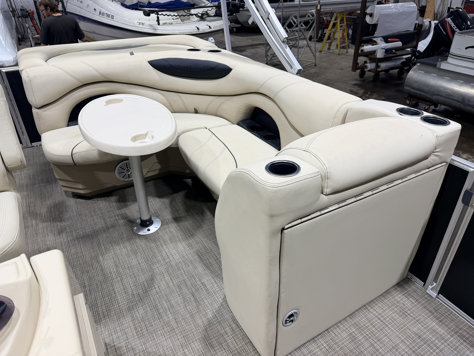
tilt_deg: -31.9
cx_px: 237
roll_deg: -0.3
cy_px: 178
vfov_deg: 56.8
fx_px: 329
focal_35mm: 24
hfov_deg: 71.6
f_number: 1.78
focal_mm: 6.76
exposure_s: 1/120
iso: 64
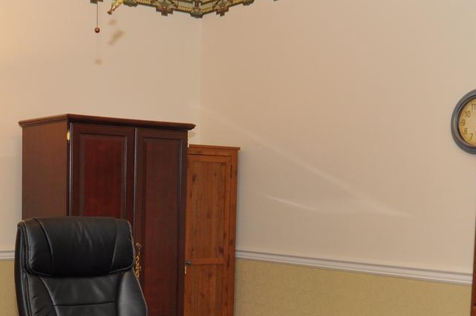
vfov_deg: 23.4
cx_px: 168
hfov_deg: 34.8
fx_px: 752
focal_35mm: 57
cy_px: 251
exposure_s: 1/60
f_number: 4
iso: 250
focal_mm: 12
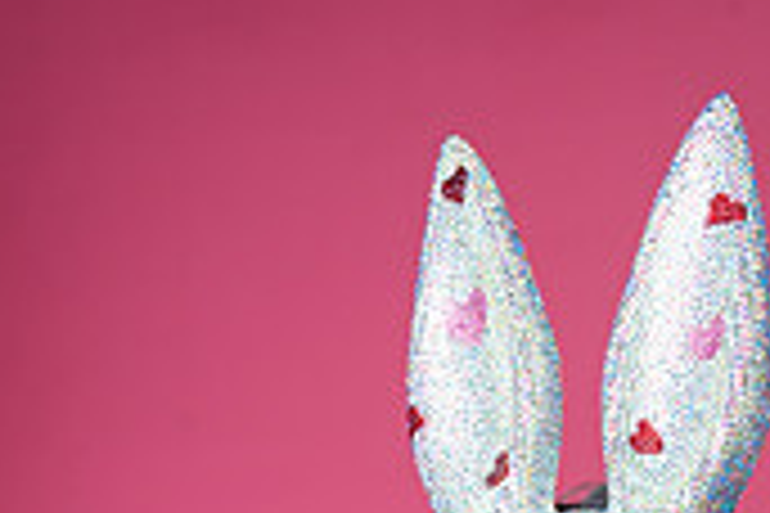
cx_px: 666
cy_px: 832
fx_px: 1968
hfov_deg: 21.7
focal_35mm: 92
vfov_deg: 13.7
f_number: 8
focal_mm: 35
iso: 100
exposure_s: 1/160
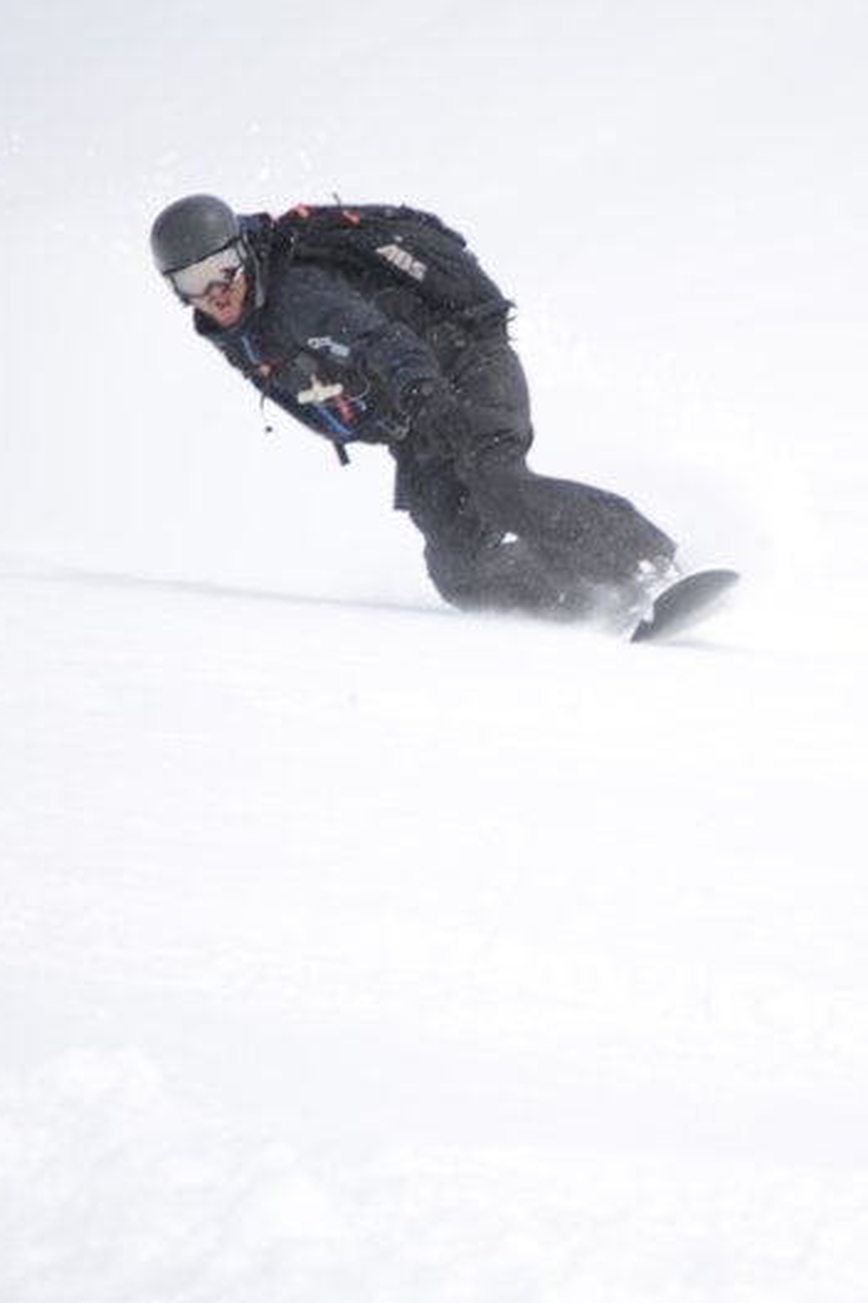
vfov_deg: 4.5
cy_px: 652
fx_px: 16418
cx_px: 676
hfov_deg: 3.0
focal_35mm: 454
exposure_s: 1/1000
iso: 100
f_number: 5.6
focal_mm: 200
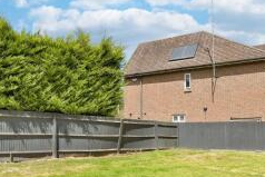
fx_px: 221
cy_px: 117
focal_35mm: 30
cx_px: 135
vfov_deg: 43.1
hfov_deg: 61.9
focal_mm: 10
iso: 160
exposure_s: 1/125
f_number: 8
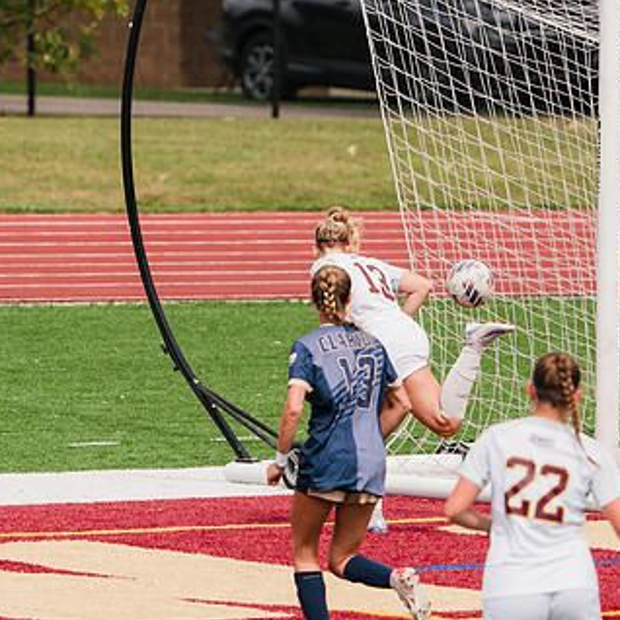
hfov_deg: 2.2
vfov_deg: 2.2
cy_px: 242
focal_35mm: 787
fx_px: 15948
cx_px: 246
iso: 320
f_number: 6.3
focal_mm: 374
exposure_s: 1/1600
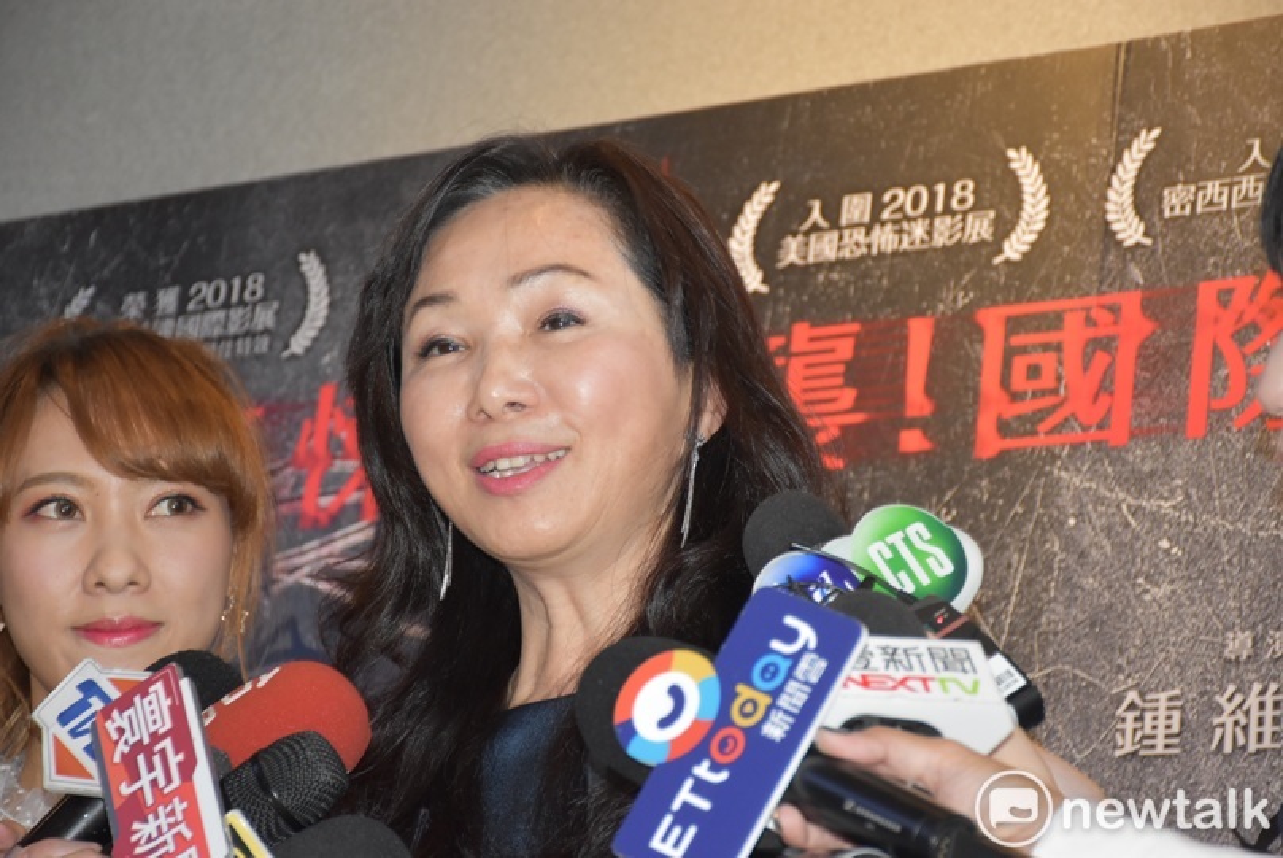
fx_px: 4815
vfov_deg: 10.2
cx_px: 642
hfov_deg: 15.2
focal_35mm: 135
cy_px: 429
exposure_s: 1/60
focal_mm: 90
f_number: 5.3
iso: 1600
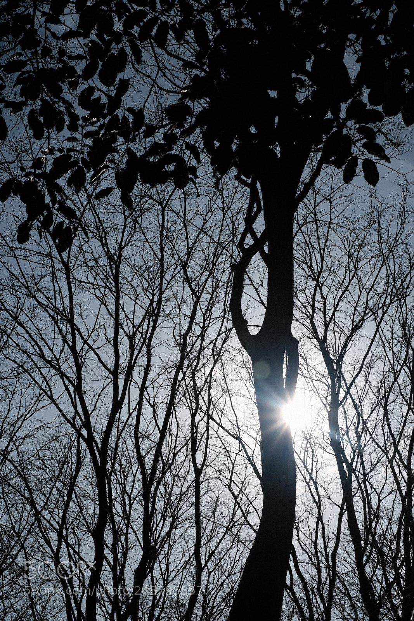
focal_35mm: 53
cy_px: 310
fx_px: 914
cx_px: 207
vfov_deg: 37.5
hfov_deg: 25.5
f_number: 11
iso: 200
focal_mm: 35
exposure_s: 1/500
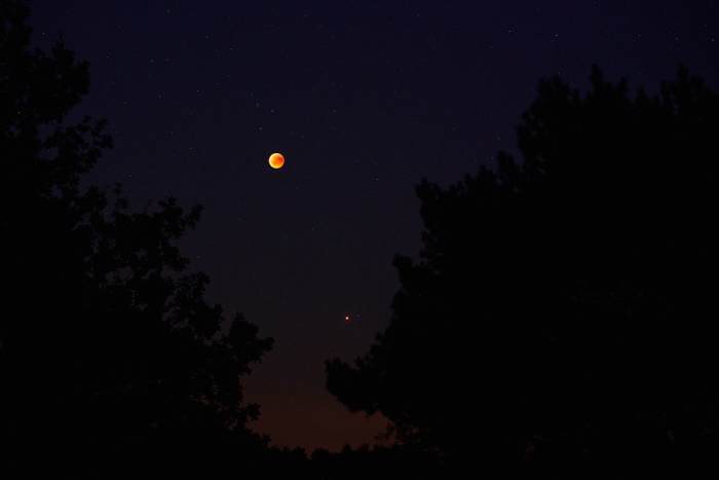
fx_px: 1698
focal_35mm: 85
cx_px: 360
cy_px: 240
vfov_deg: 16.1
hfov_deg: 23.9
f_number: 4
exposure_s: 1
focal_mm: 85
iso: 12800
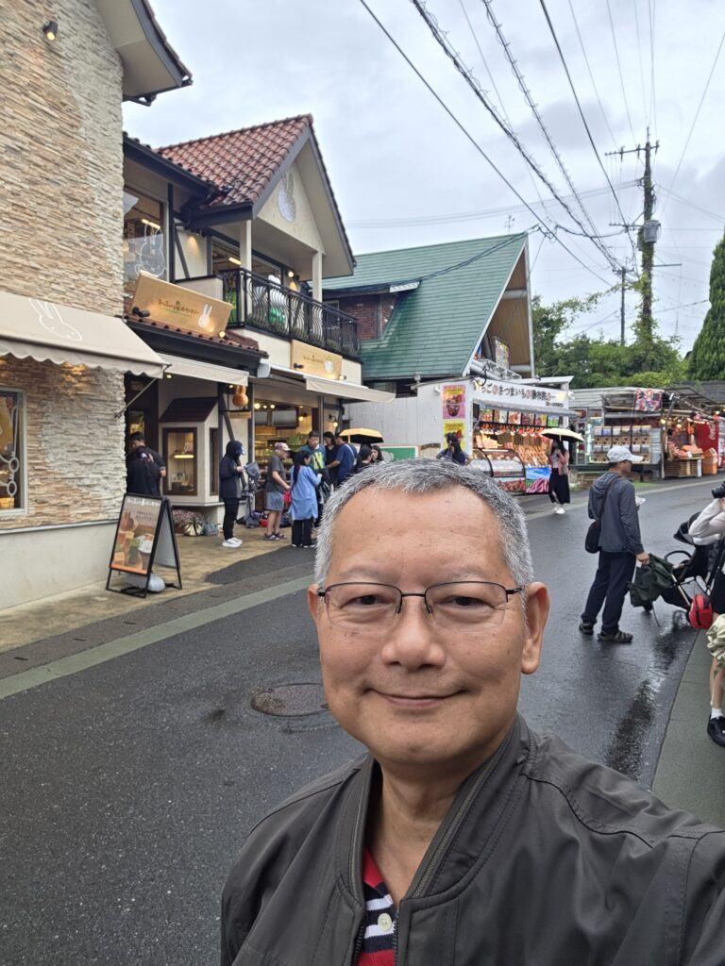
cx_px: 362
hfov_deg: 54.9
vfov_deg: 69.4
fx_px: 698
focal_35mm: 25
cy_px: 483
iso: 25
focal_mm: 3.3
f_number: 2.2
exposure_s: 1/206
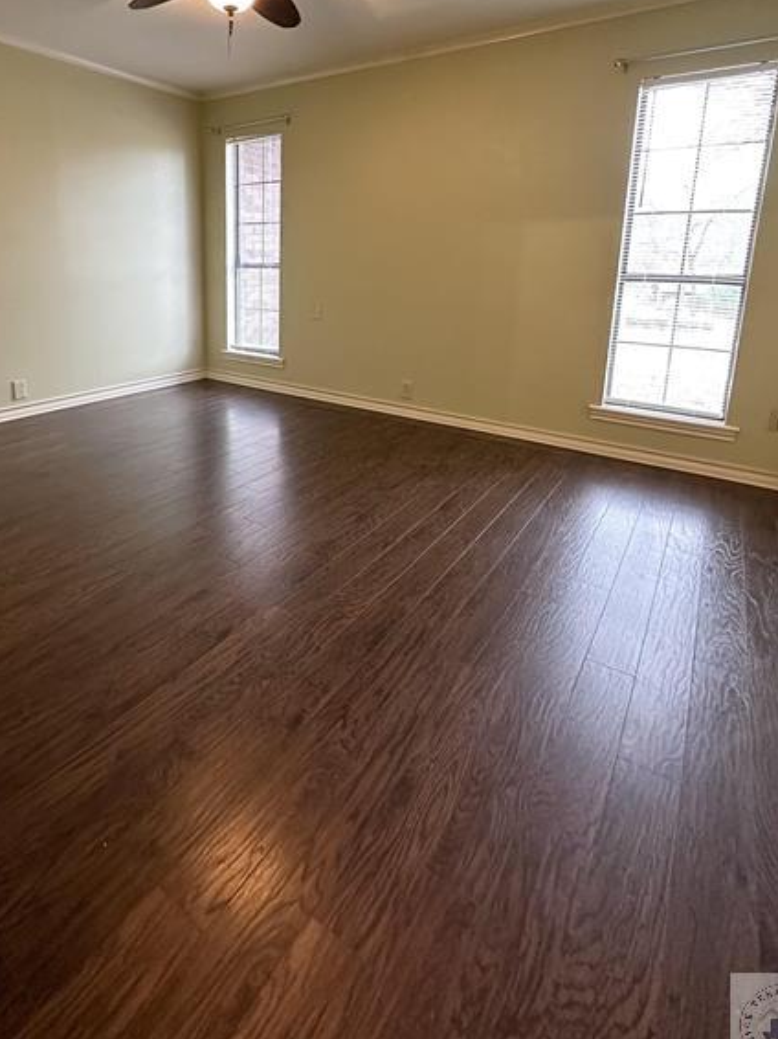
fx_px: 570
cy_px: 369
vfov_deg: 82.5
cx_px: 314
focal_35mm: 19
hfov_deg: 68.0
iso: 640
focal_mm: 2.22
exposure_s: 1/60
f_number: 2.2
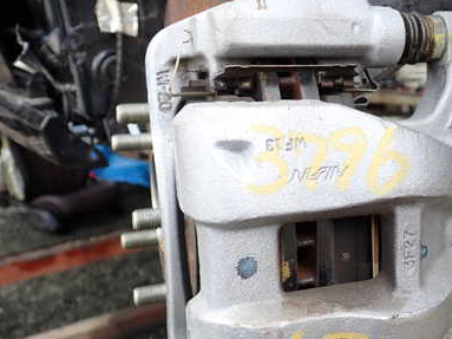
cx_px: 340
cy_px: 224
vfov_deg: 30.6
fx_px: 614
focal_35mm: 47
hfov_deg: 39.3
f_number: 2.3
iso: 100
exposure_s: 1/160
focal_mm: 5.4
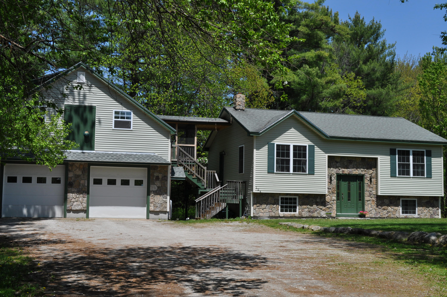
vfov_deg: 28.0
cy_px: 148
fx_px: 595
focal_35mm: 48
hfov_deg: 41.2
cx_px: 224
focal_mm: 32
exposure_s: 1/400
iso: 200
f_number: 10
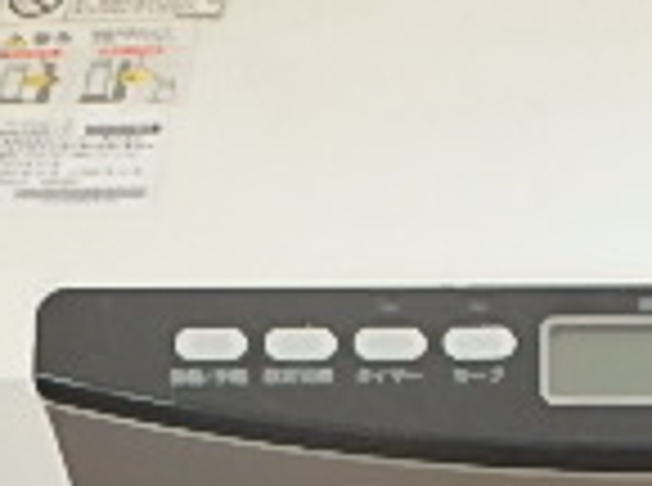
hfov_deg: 20.8
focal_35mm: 93
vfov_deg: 15.1
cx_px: 549
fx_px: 1747
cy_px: 639
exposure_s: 1/50
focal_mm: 3.7
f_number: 3.5
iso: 200
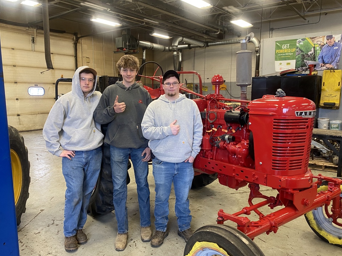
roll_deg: +0.7
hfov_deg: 63.4
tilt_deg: -8.1
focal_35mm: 28
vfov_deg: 49.7
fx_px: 277
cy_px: 137
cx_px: 180
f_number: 1.8
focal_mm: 4.25
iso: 160
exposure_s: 1/60
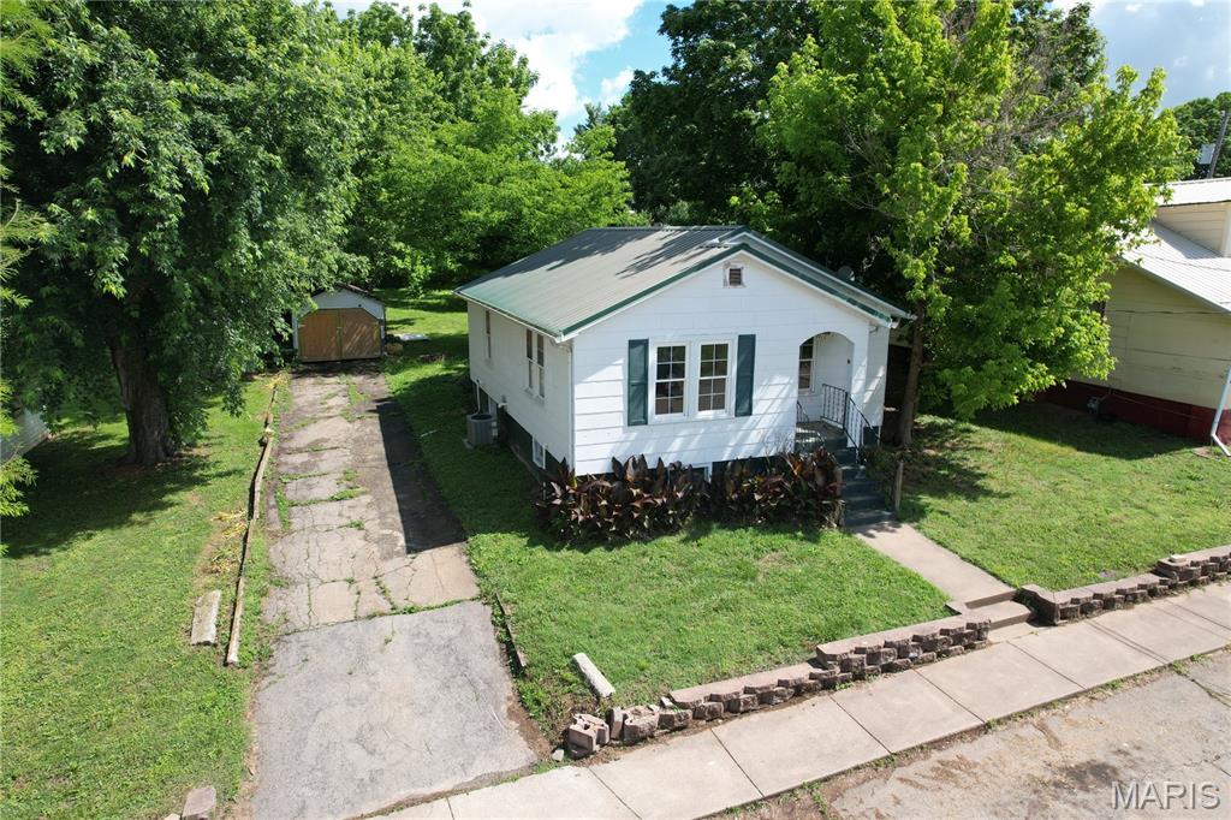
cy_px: 410
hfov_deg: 78.6
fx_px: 752
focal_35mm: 22
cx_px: 616
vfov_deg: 57.2
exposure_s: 1/1000
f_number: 2.8
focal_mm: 8.38
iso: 100
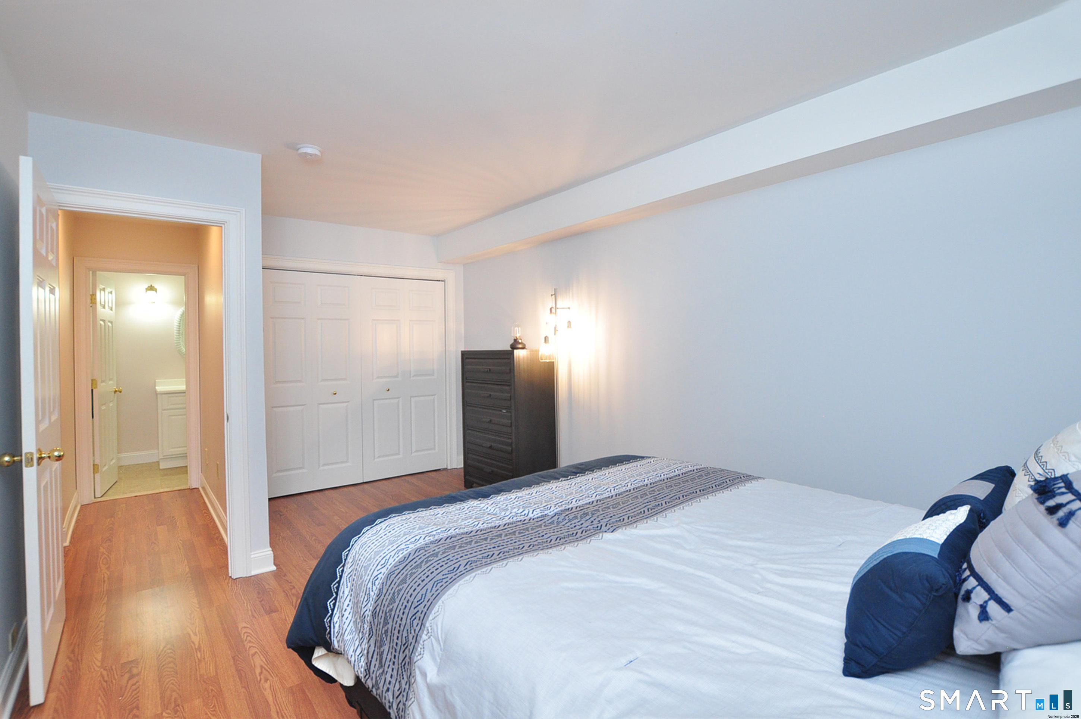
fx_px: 450
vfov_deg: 77.2
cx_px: 540
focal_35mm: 15
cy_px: 360
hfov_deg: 100.5
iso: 800
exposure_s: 1/50
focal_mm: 10
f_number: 4.5
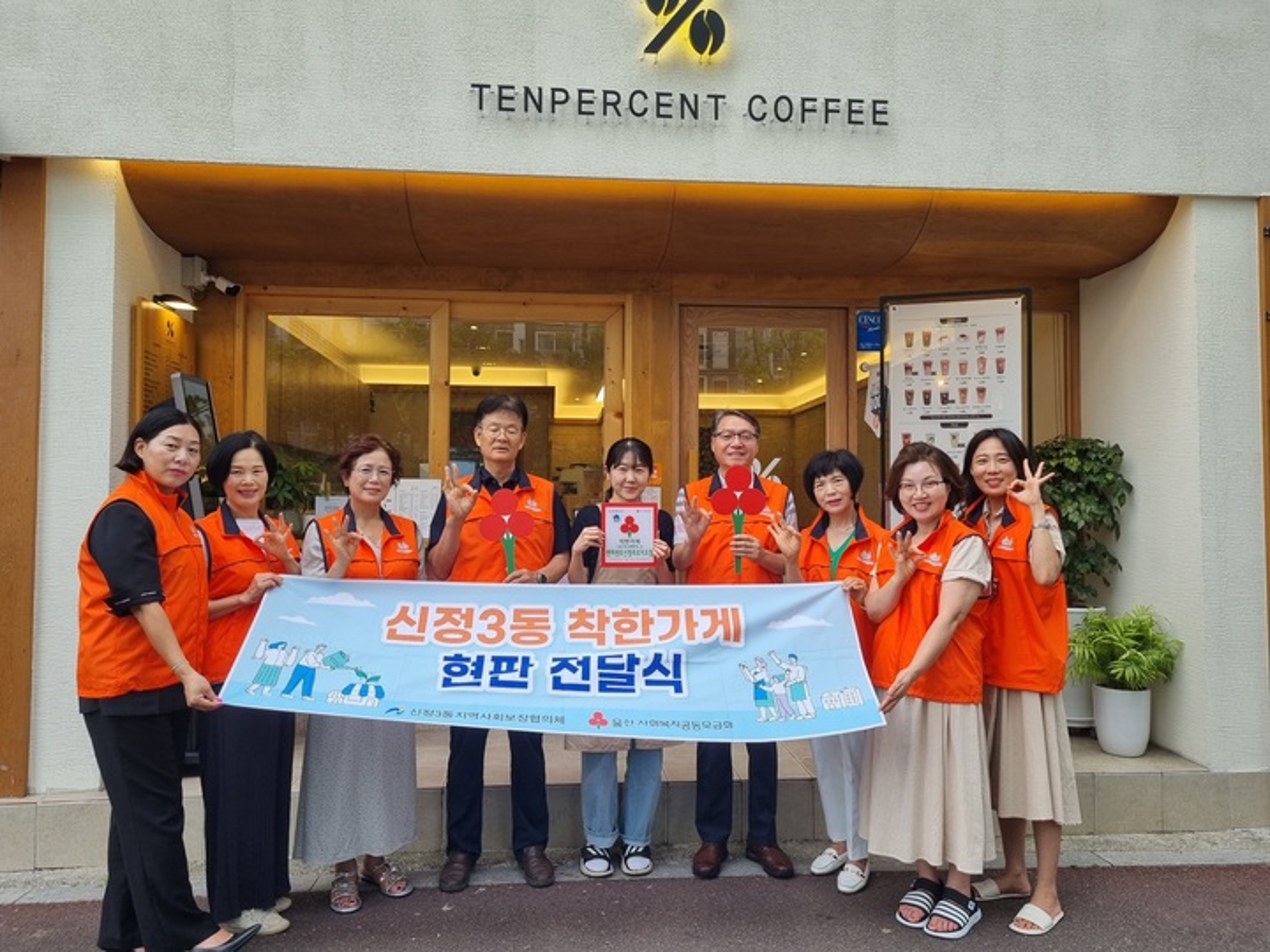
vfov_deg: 53.1
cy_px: 476
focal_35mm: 26
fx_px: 954
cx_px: 635
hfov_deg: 67.3
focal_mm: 5.4
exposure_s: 1/339
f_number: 1.8
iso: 50
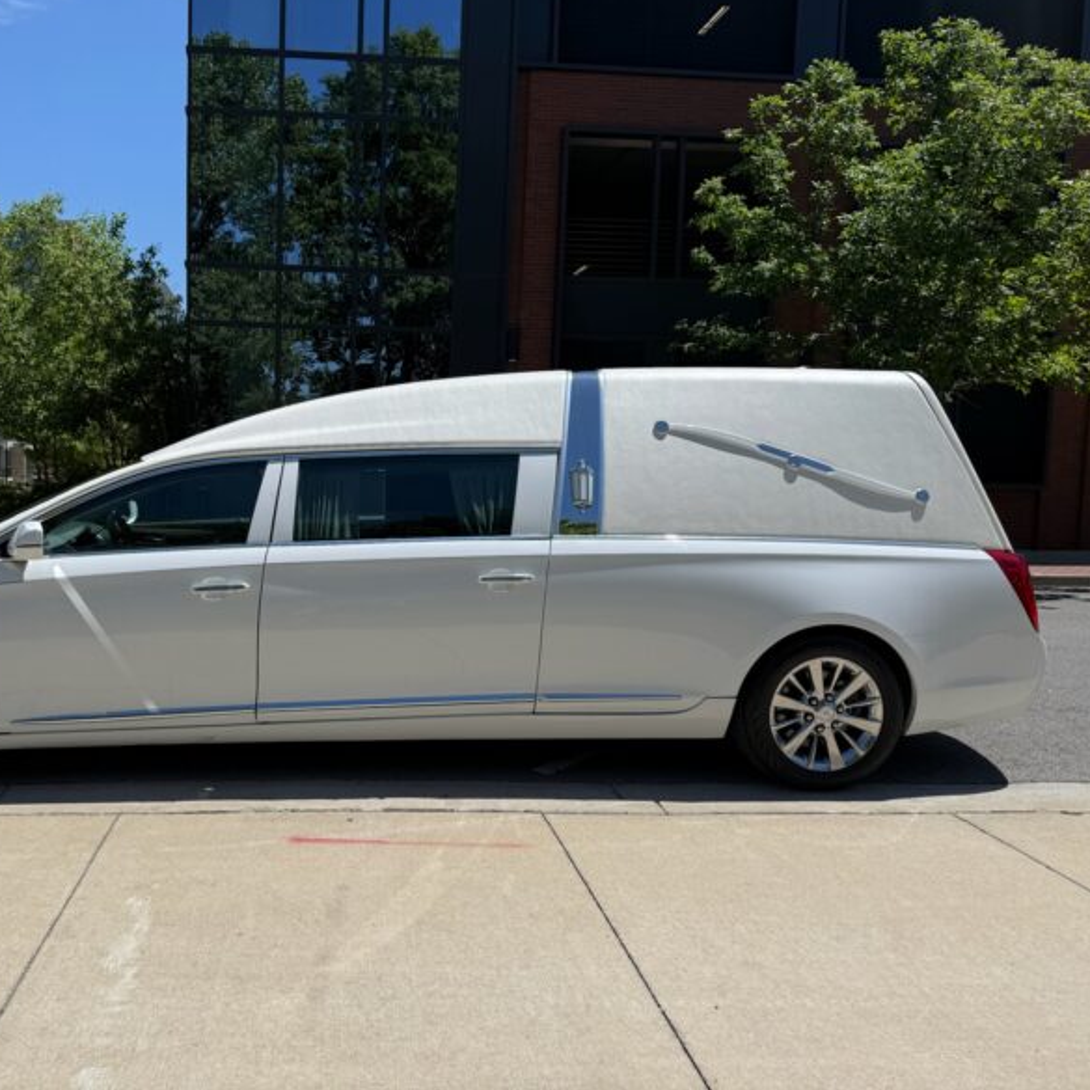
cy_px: 533
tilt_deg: -4.1
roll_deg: -2.1
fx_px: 1033
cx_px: 360
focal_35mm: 29
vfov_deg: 55.6
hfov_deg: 54.5
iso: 80
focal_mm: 6.76
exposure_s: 1/6711
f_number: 1.78
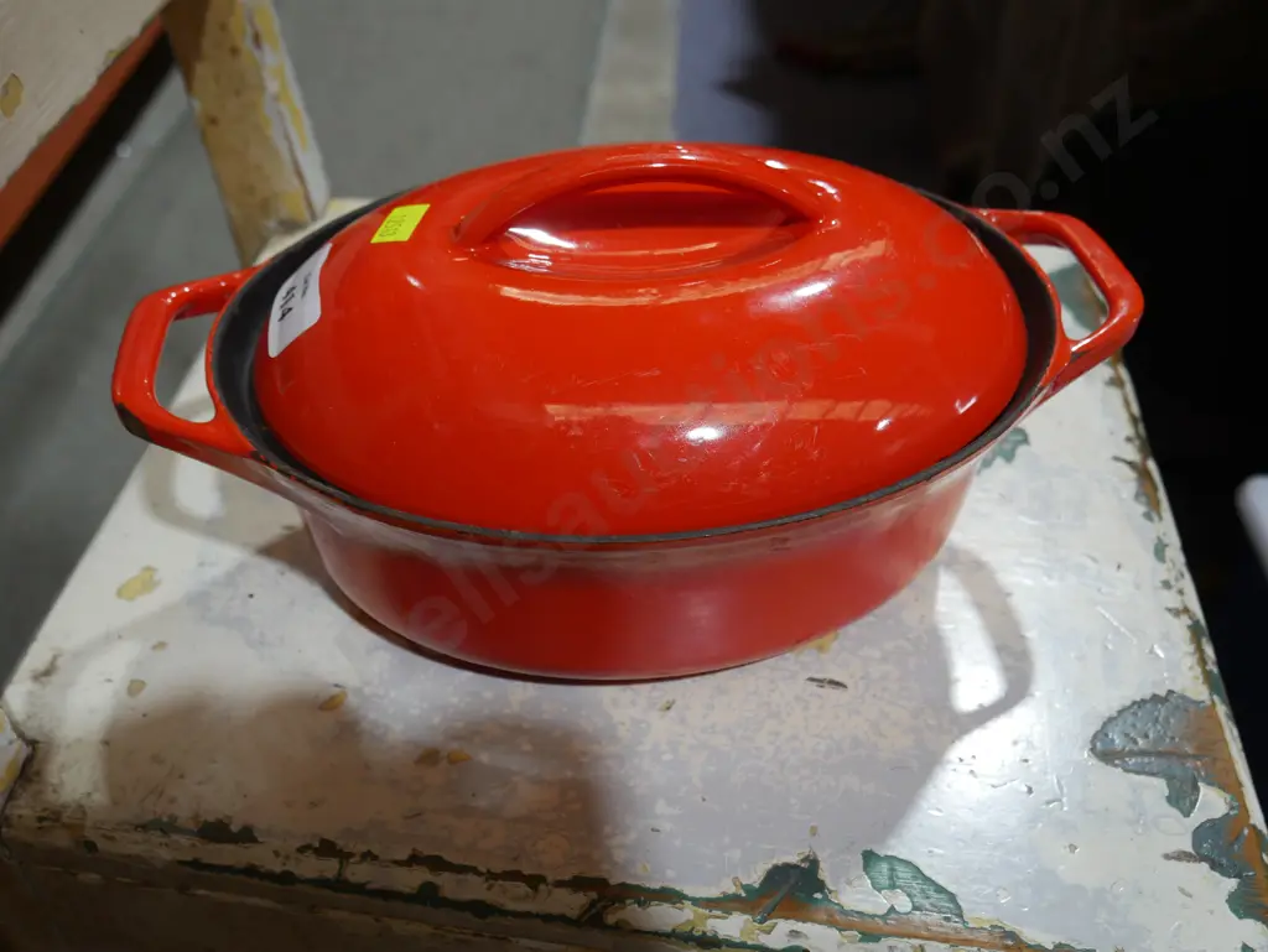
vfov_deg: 41.8
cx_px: 634
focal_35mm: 34
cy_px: 476
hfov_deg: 53.9
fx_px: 1246
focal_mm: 17
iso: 200
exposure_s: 1/60
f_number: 4
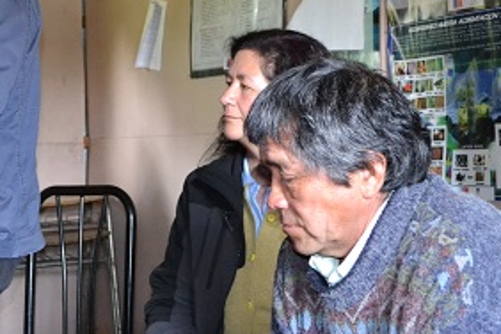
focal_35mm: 83
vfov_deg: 16.4
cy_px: 120
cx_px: 222
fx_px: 1155
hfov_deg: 24.5
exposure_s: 1/60
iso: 3200
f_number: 4
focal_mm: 24
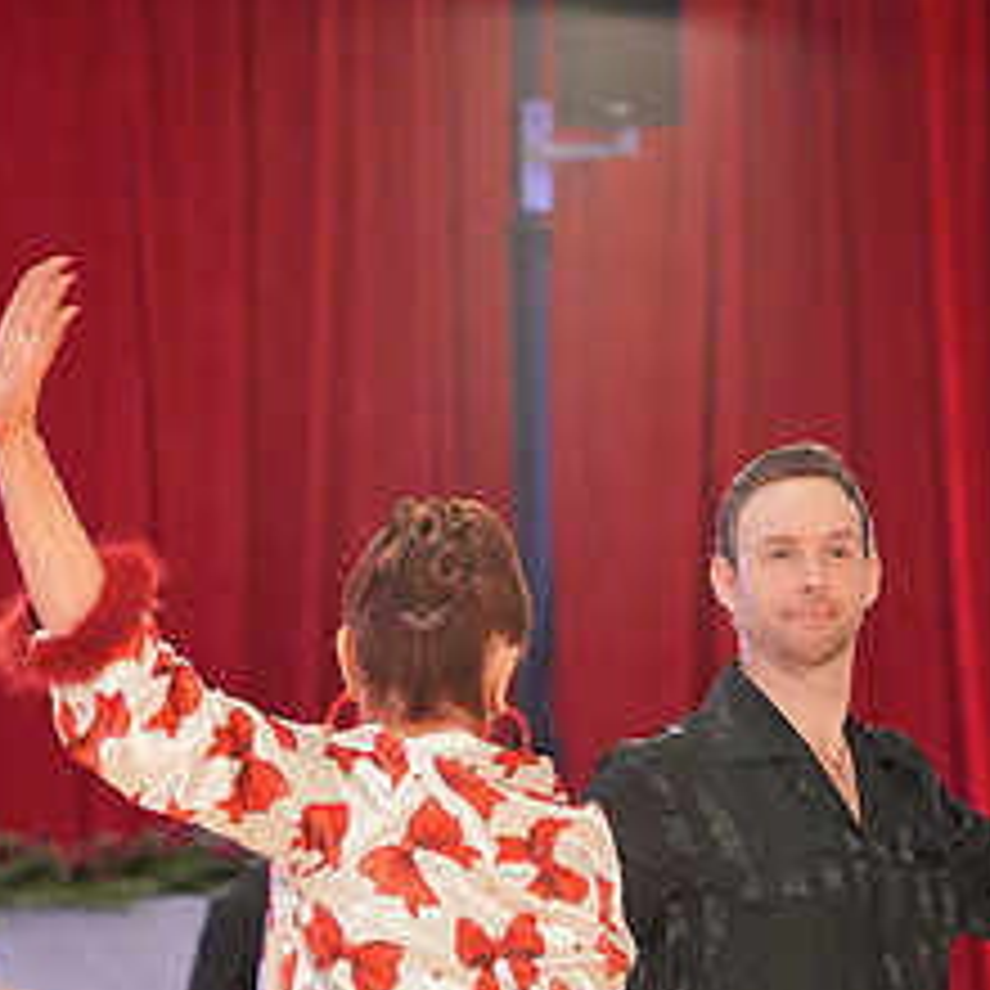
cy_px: 1251
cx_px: 488
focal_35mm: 204
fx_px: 6601
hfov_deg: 8.6
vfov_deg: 8.5
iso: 5000
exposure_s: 1/400
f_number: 3.2
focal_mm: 91
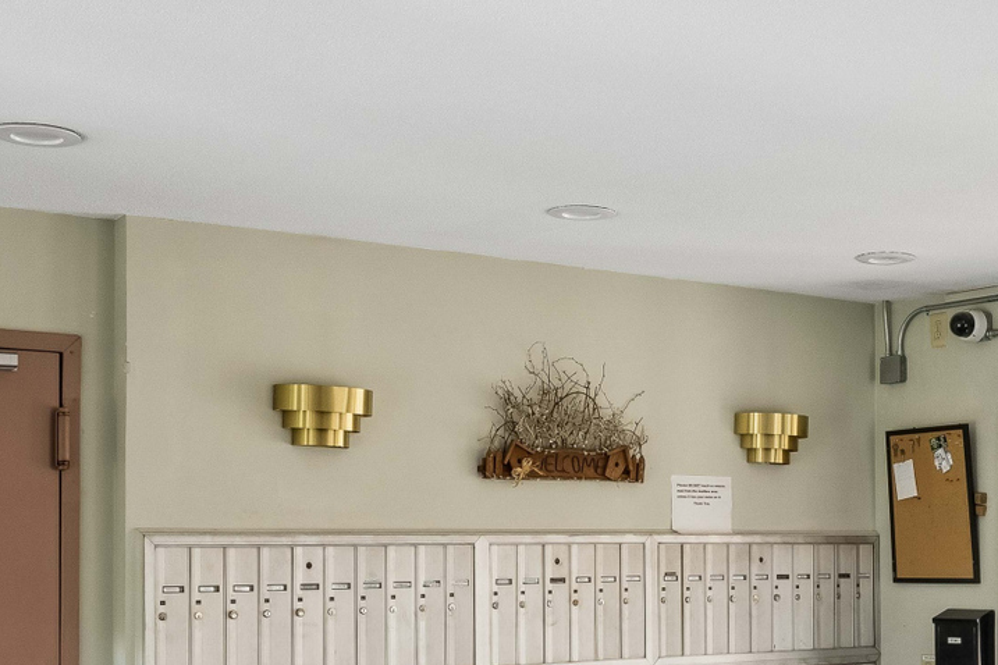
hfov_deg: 33.0
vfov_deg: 22.3
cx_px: 695
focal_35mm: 60
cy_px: 548
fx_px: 1663
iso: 400
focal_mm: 14
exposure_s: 1/2
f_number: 13
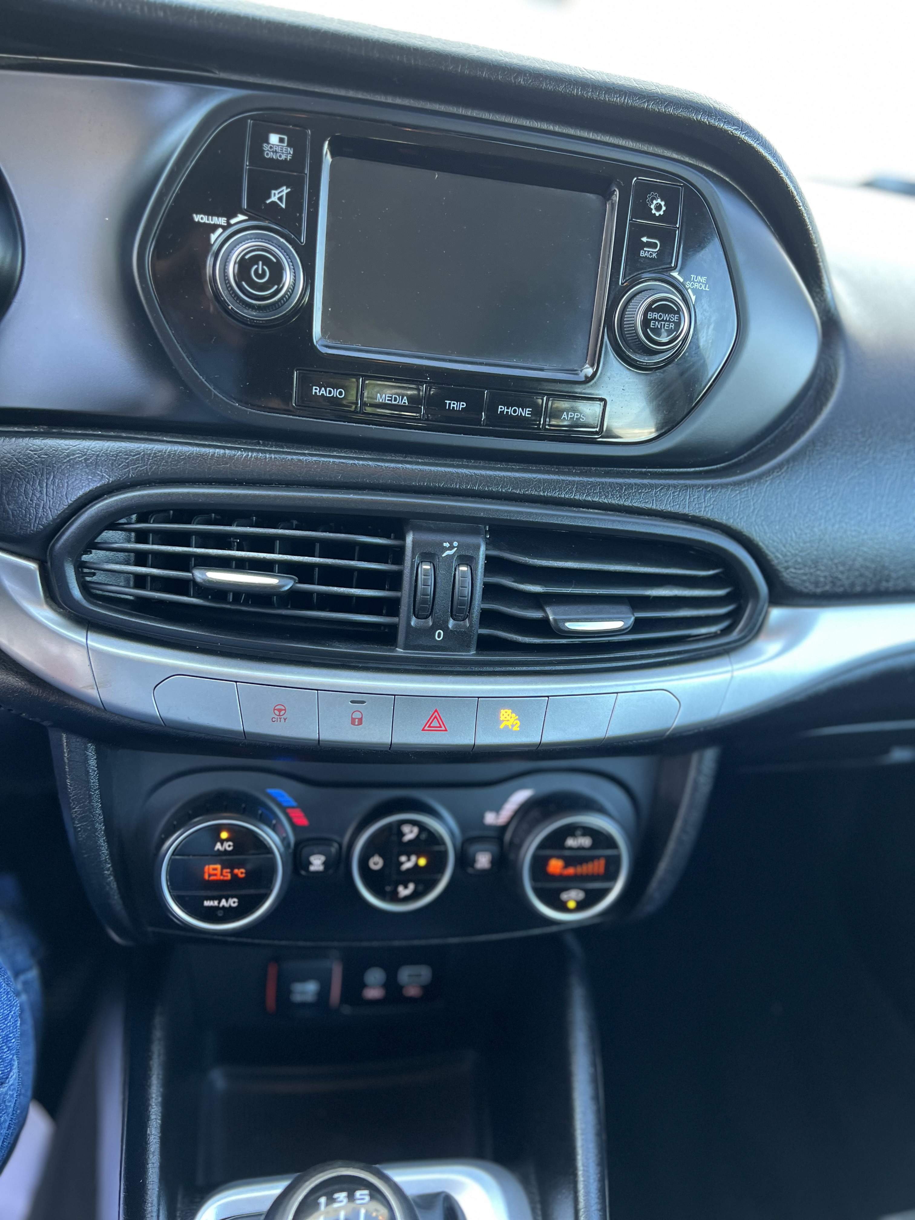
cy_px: 610
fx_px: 916
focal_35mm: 26
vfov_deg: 67.3
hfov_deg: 53.1
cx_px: 458
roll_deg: -9.2
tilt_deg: -25.4
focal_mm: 5.7
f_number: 1.5
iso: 160
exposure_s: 1/60
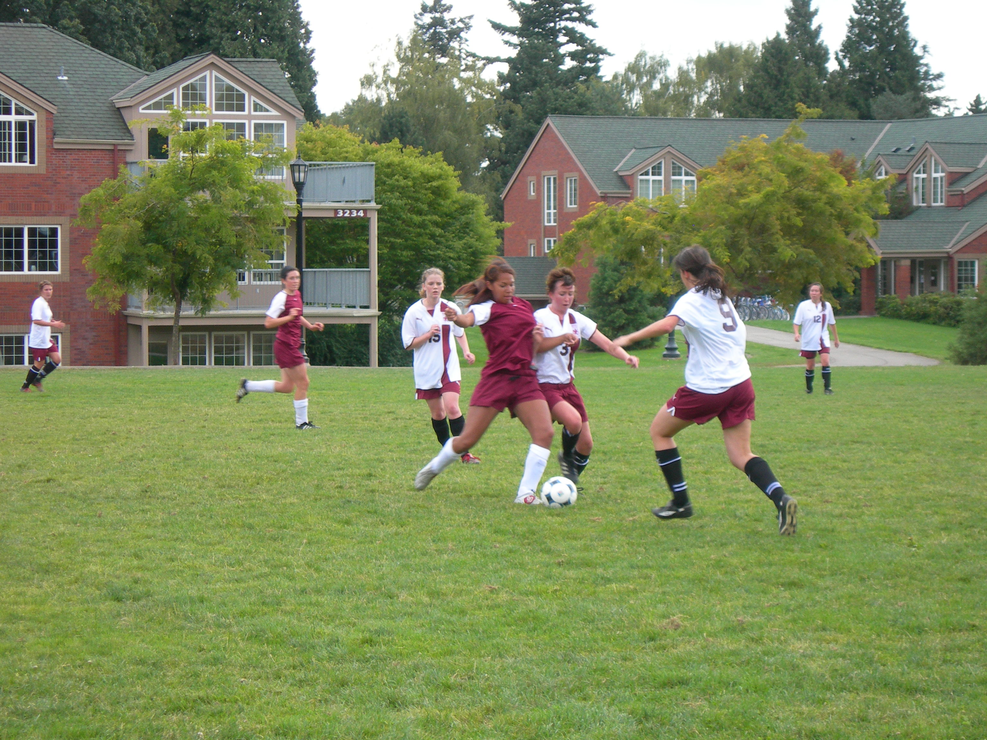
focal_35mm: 114
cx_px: 494
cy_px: 370
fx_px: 3250
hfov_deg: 17.3
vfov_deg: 13.0
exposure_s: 1/170
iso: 100
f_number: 4.9
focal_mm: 23.4
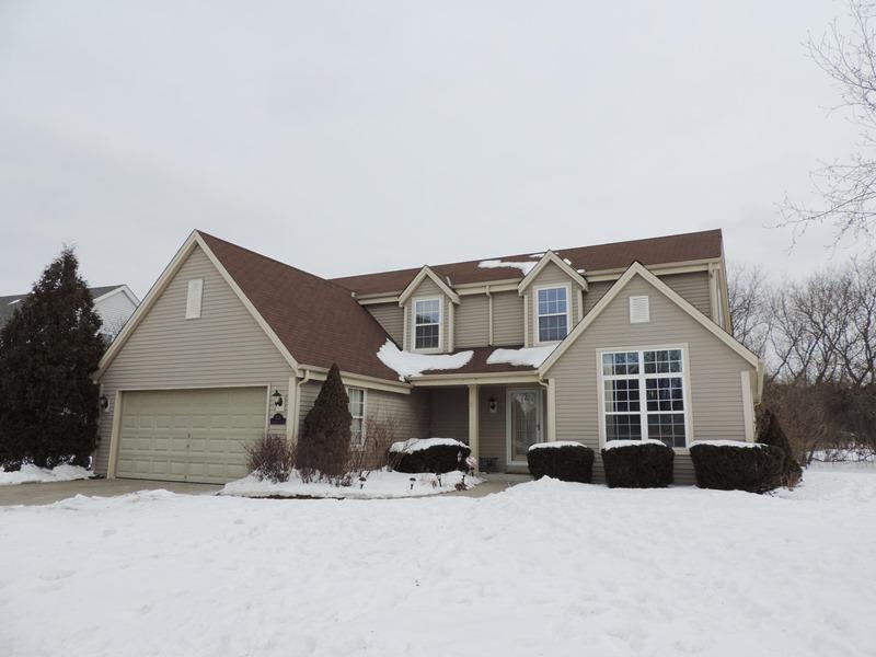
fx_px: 607
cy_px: 328
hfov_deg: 71.6
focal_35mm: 24
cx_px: 438
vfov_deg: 56.8
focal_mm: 4.3
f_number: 3.3
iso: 80
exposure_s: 1/1250
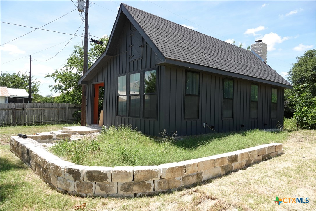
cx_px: 158
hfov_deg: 73.7
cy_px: 106
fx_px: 211
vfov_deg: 53.1
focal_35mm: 24
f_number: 4
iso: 100
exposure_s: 1/400
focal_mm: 8.8
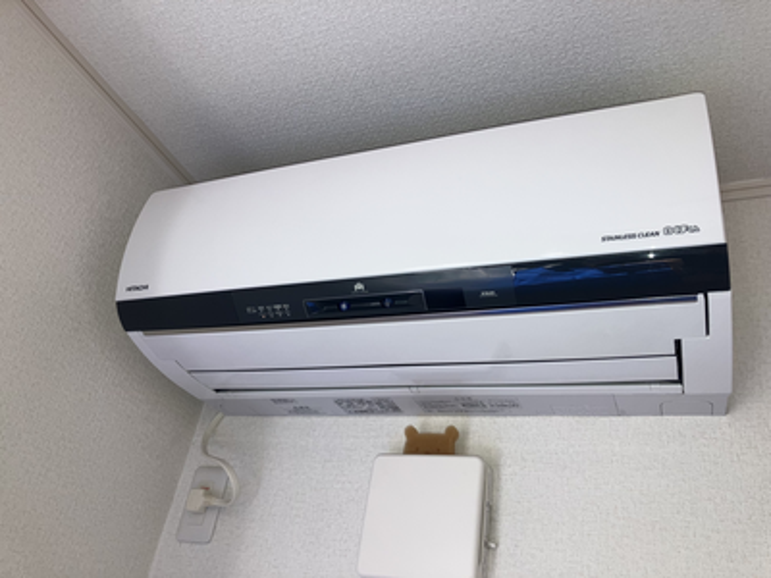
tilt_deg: +30.8
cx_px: 386
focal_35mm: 28
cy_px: 289
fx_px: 624
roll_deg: -10.3
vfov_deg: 49.7
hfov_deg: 63.4
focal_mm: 3.99
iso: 20
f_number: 1.8
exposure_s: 1/127
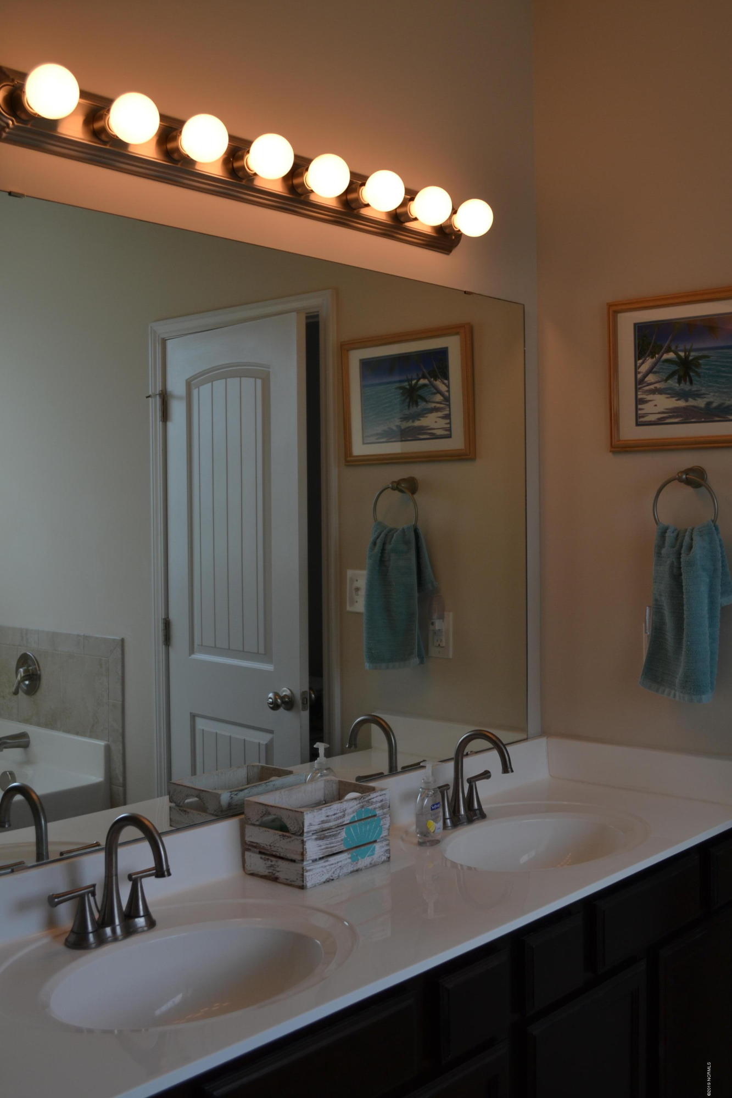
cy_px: 549
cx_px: 366
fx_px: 1190
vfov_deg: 49.6
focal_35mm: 39
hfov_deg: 34.2
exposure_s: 1/125
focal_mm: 26
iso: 220
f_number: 5.6
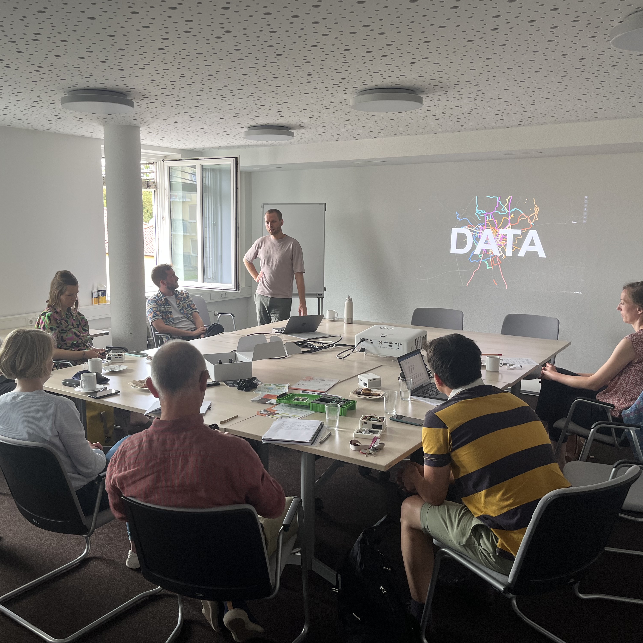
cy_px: 318
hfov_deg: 52.4
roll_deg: +0.3
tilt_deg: -7.9
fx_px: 651
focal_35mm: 31
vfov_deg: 52.5
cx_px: 281
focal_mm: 5.1
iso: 64
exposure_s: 1/60
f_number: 1.6
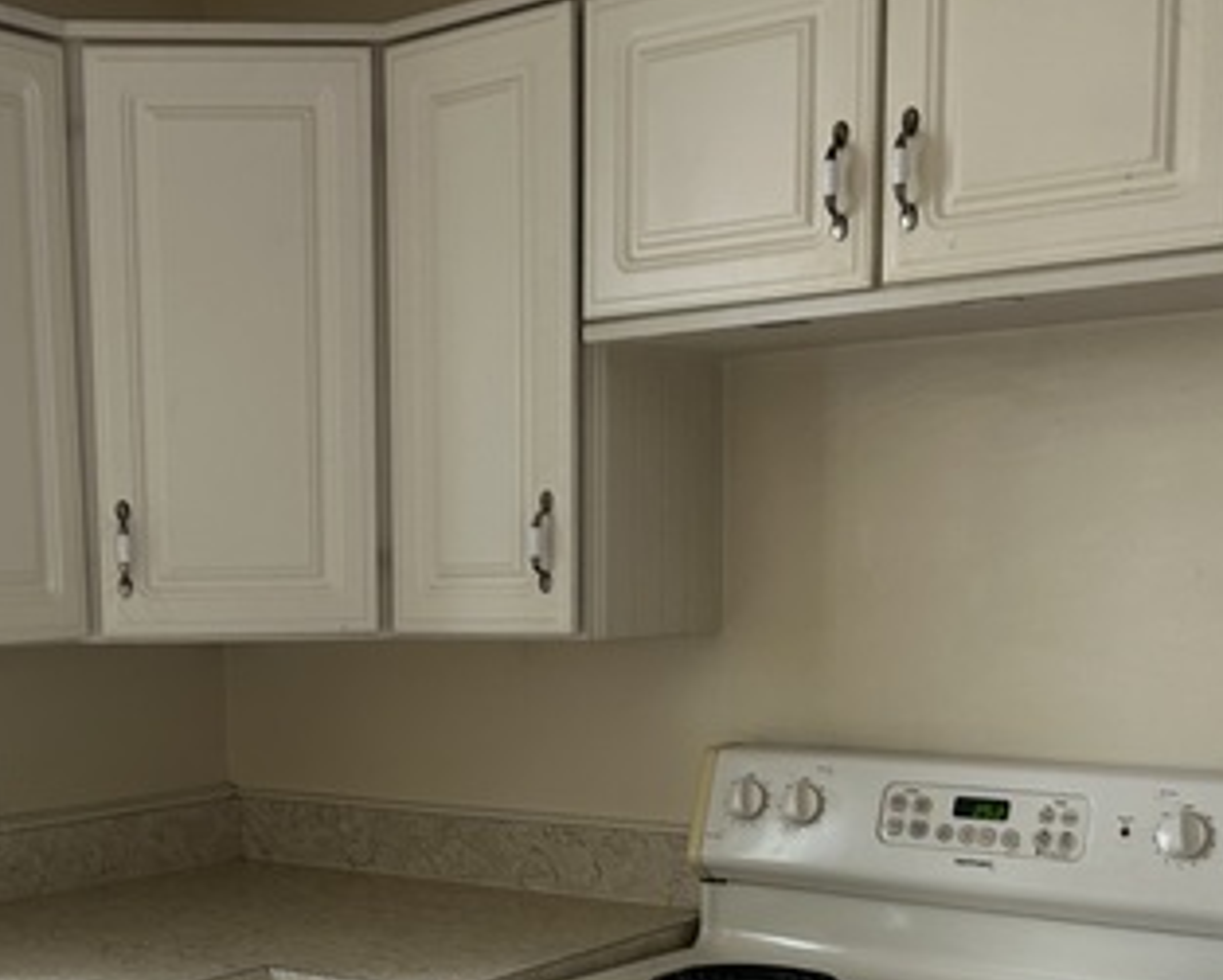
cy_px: 820
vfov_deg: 27.4
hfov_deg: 34.1
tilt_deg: -5.6
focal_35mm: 54
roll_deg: +0.3
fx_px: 1956
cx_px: 326
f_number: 1.5
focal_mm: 5.7
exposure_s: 1/60
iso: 160
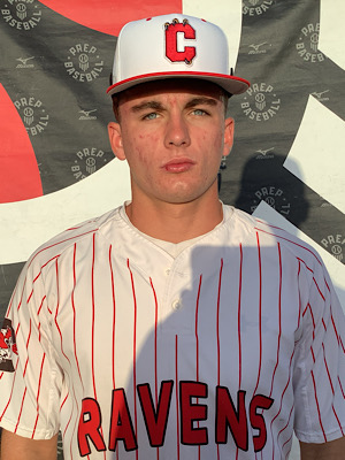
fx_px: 412
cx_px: 172
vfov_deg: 58.4
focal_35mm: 31
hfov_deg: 45.4
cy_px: 230
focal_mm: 3.3
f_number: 2.4
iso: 25
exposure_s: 1/1164
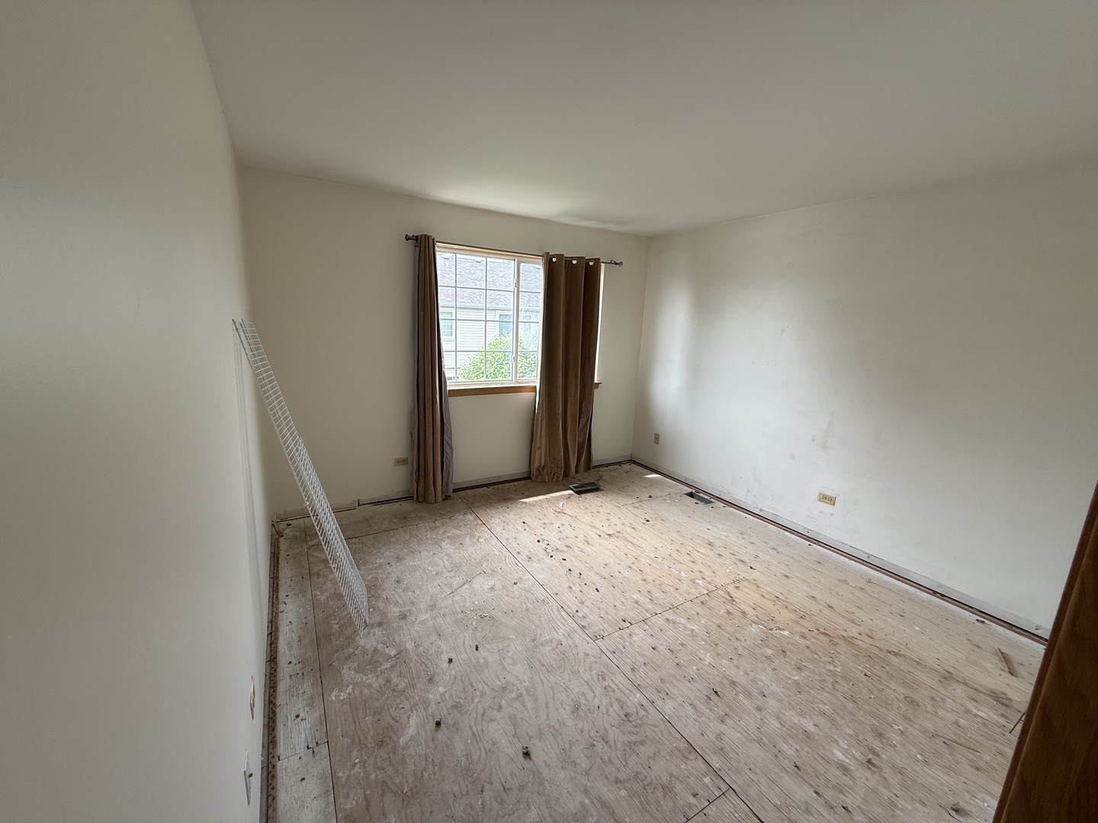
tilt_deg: -10.6
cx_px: 549
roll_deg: -3.0
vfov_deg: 85.7
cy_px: 412
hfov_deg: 102.1
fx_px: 444
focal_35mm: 14
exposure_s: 1/99
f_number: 2.2
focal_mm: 2.22
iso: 64
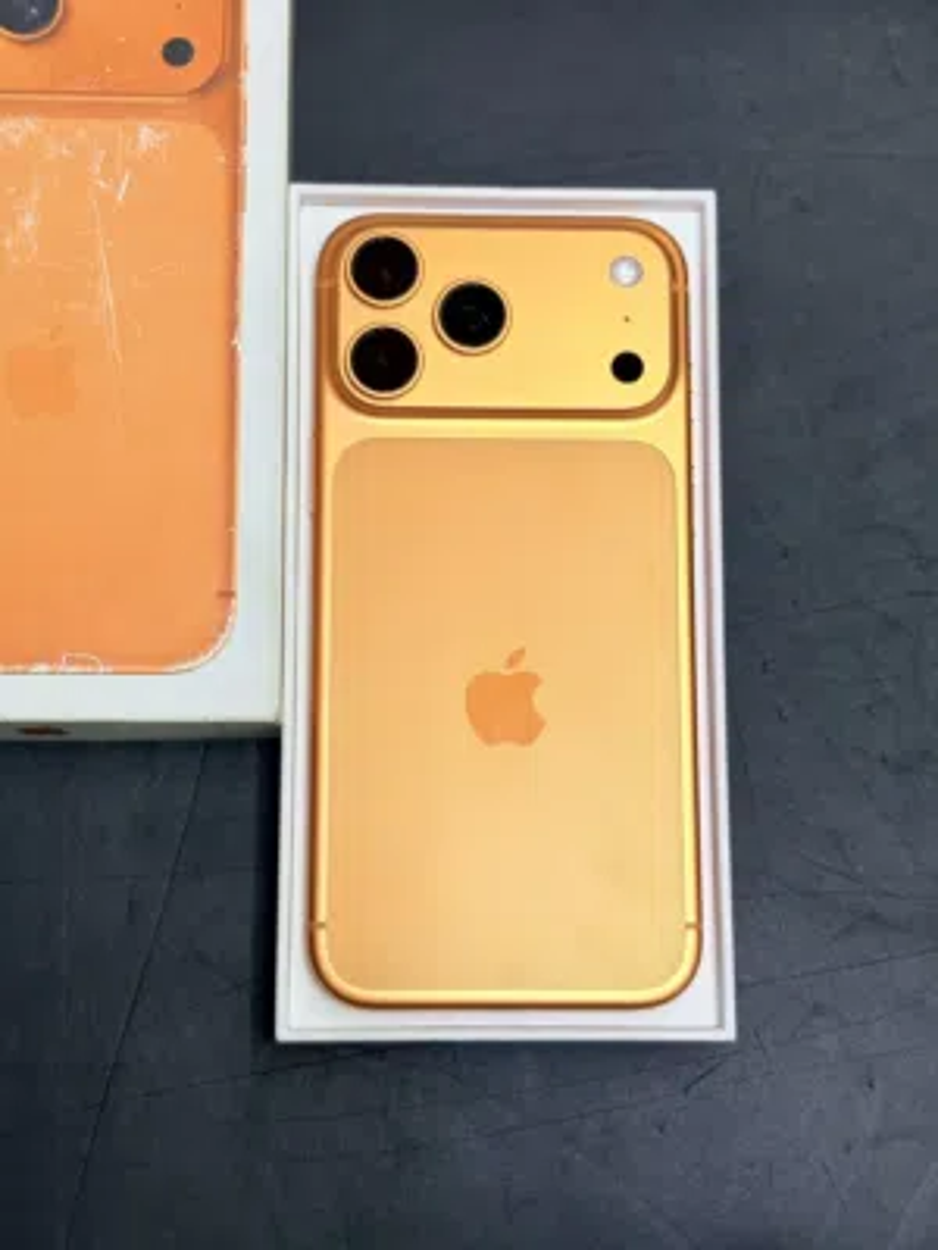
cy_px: 625
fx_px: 1879
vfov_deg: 36.8
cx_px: 469
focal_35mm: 52
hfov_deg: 28.0
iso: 25
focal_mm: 5.96
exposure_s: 1/121
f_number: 1.6
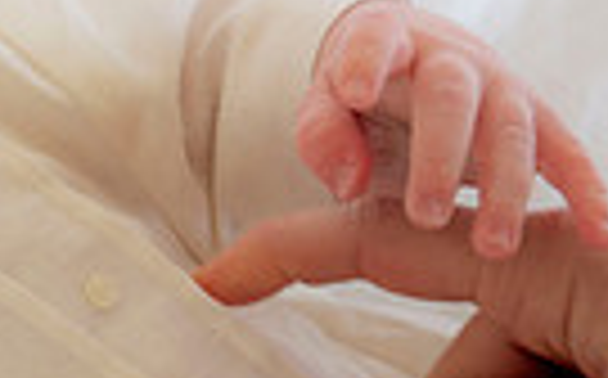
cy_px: 450
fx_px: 4501
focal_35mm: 272
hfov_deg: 7.6
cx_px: -248
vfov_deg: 4.8
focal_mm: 62
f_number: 4.5
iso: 250
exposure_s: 1/200
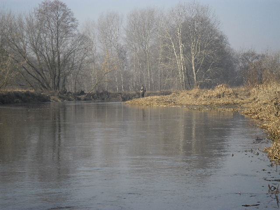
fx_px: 736
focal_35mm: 91
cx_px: 140
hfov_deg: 21.5
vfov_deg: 16.2
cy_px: 105
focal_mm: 16.2
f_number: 5.9
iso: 80
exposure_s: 1/189
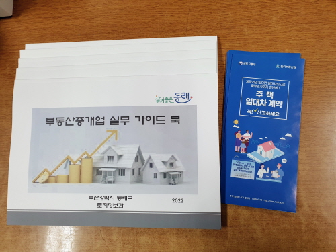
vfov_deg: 53.1
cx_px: 168
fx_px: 252
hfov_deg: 67.3
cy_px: 126
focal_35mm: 26
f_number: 2.4
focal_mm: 4.3
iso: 100
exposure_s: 1/60
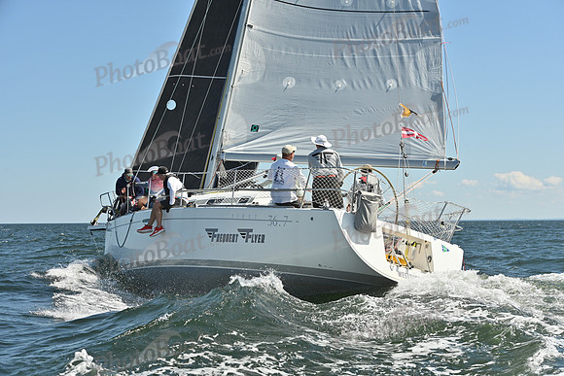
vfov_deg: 19.5
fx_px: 1097
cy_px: 188
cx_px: 282
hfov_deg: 28.8
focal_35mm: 70
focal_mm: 70
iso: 250
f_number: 8
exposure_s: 1/1250
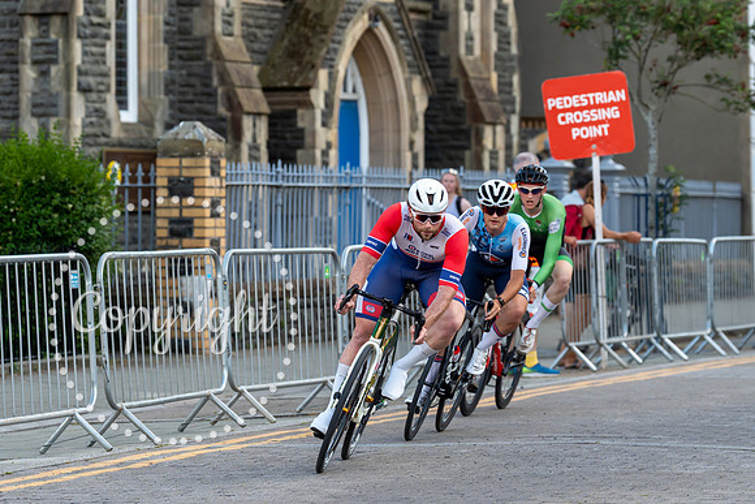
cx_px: 442
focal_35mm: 175
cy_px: 225
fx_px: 3678
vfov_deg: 7.8
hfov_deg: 11.7
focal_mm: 116
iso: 500
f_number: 3.2
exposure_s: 1/800
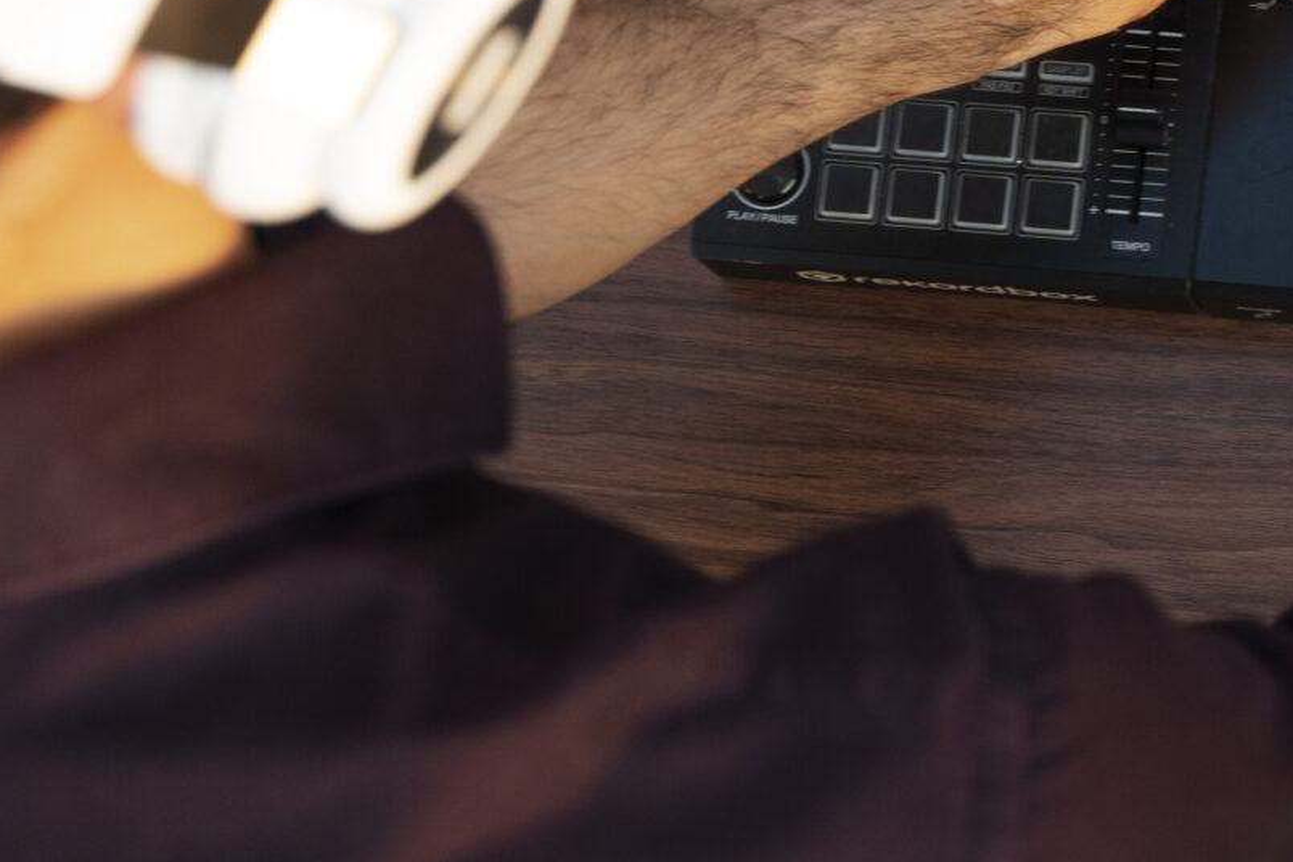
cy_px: -118
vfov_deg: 9.8
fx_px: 4943
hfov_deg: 14.6
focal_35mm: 138
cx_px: 1402
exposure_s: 1/200
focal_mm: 43.2
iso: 1000
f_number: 4
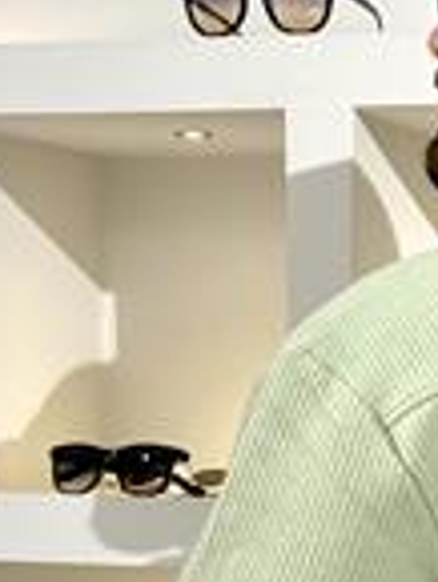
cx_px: 615
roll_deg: -1.2
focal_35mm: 154
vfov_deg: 12.5
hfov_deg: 9.4
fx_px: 2594
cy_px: 674
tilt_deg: -5.1
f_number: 1.78
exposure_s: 1/100
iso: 80
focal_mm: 6.76
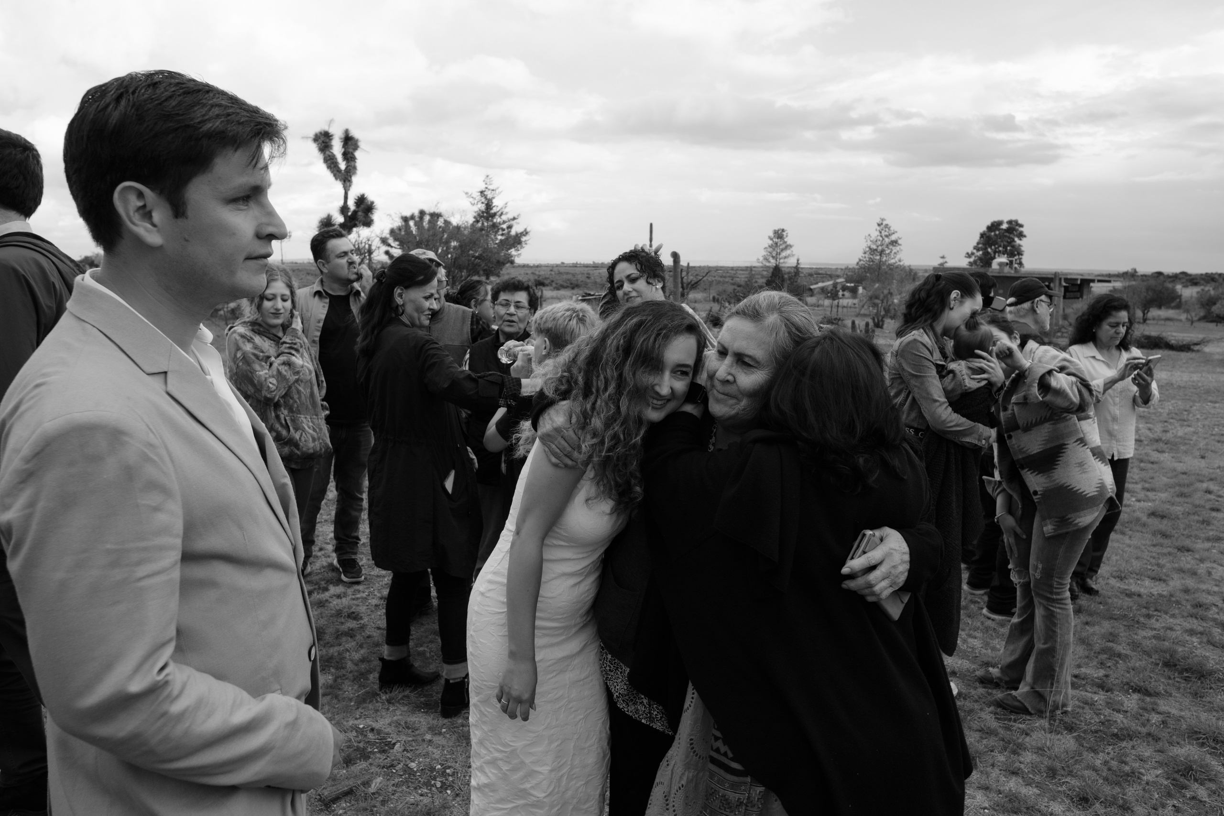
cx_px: 612
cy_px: 408
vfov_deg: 53.1
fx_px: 816
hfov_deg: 73.7
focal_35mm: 24
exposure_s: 1/320
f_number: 4.5
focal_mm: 16
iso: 200
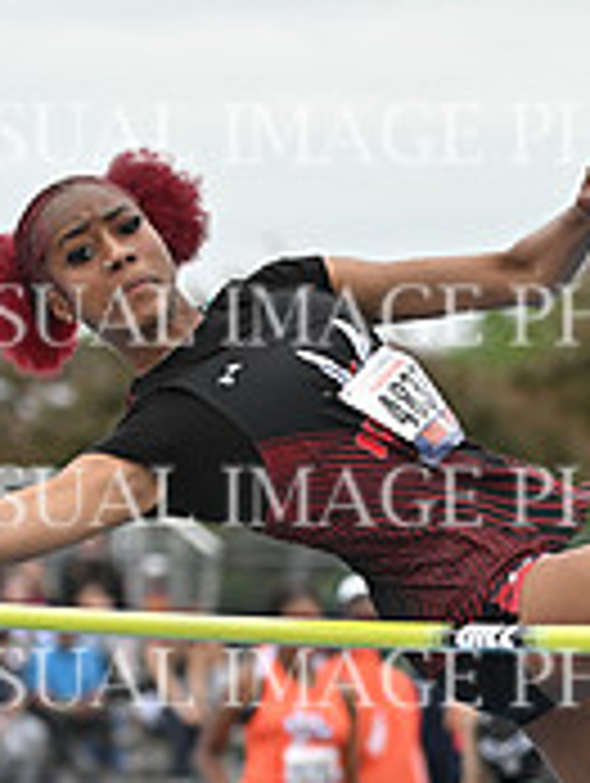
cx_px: 486
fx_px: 7980
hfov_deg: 4.2
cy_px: 587
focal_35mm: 352
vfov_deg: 5.6
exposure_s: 1/2000
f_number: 3.5
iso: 250
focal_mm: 110
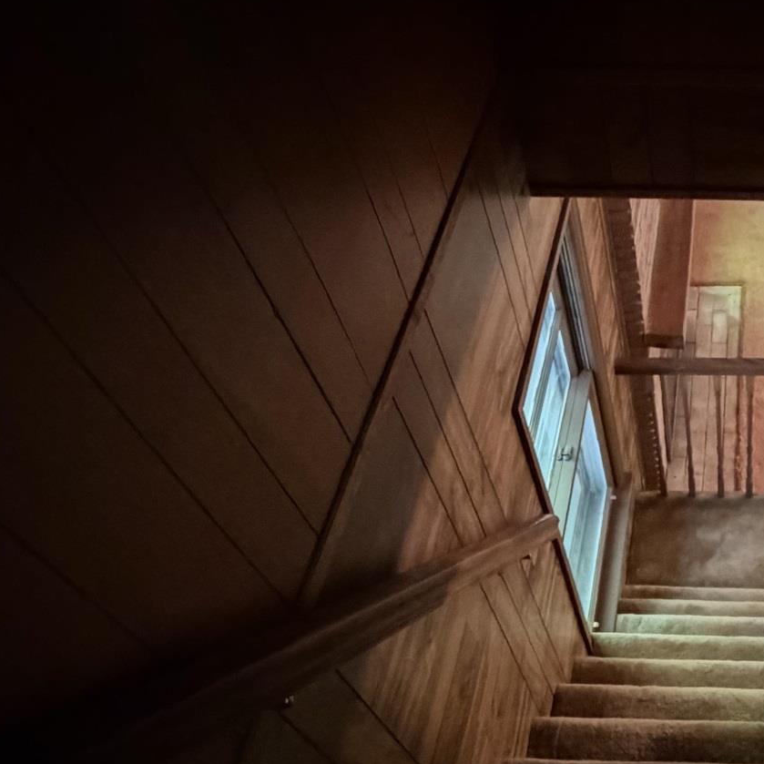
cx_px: 734
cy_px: 498
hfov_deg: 42.9
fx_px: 849
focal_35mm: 34
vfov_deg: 47.8
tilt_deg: -52.8
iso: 2000
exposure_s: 1/30
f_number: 2.2
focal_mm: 2.22
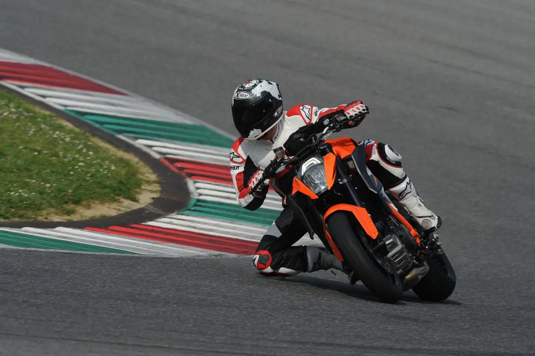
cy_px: 178
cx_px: 268
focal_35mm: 650
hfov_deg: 3.2
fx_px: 9655
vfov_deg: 2.1
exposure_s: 1/320
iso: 220
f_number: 11
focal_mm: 650
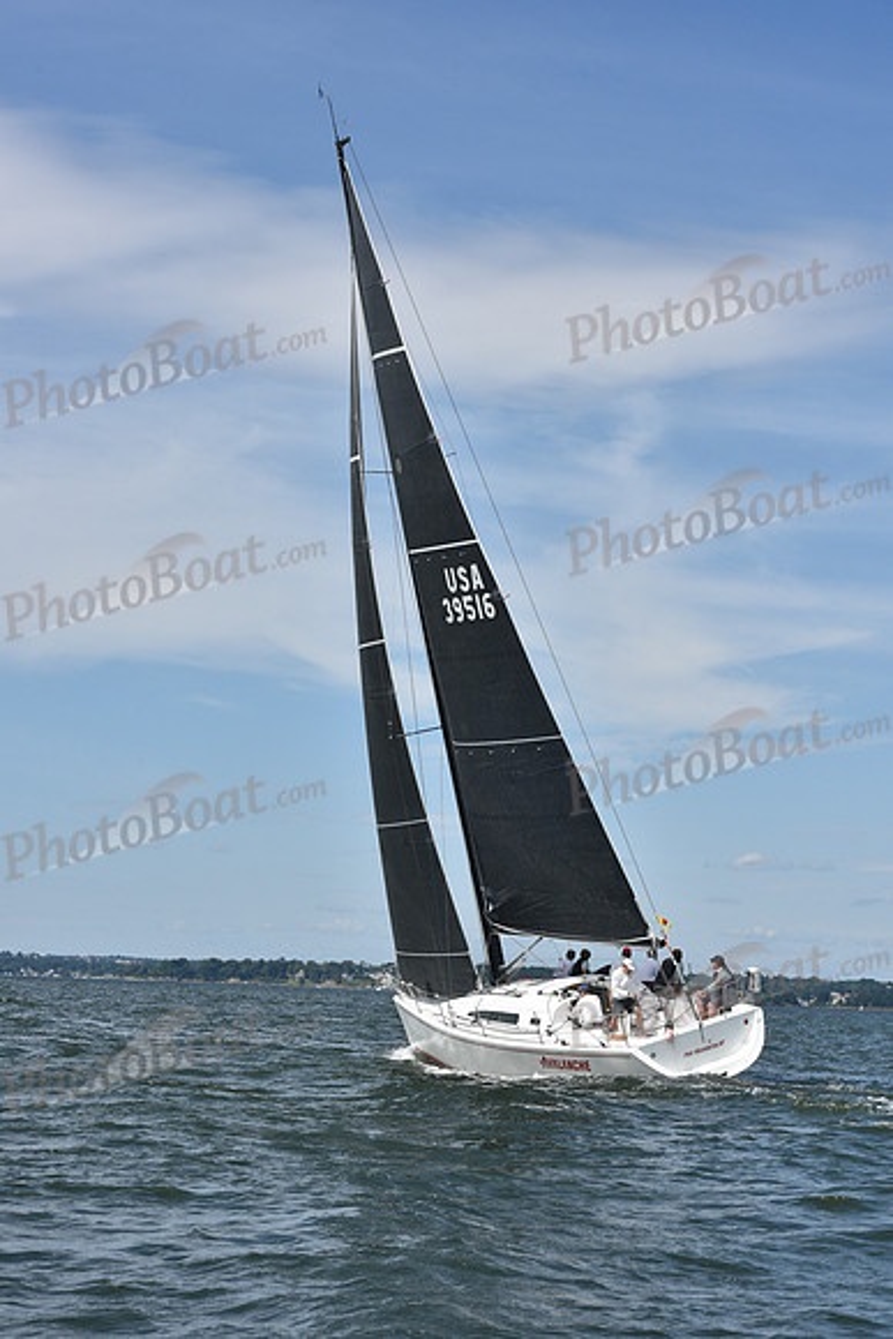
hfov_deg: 19.5
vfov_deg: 28.8
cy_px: 670
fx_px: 2603
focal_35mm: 70
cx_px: 446
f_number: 10
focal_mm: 70
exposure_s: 1/1000
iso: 320
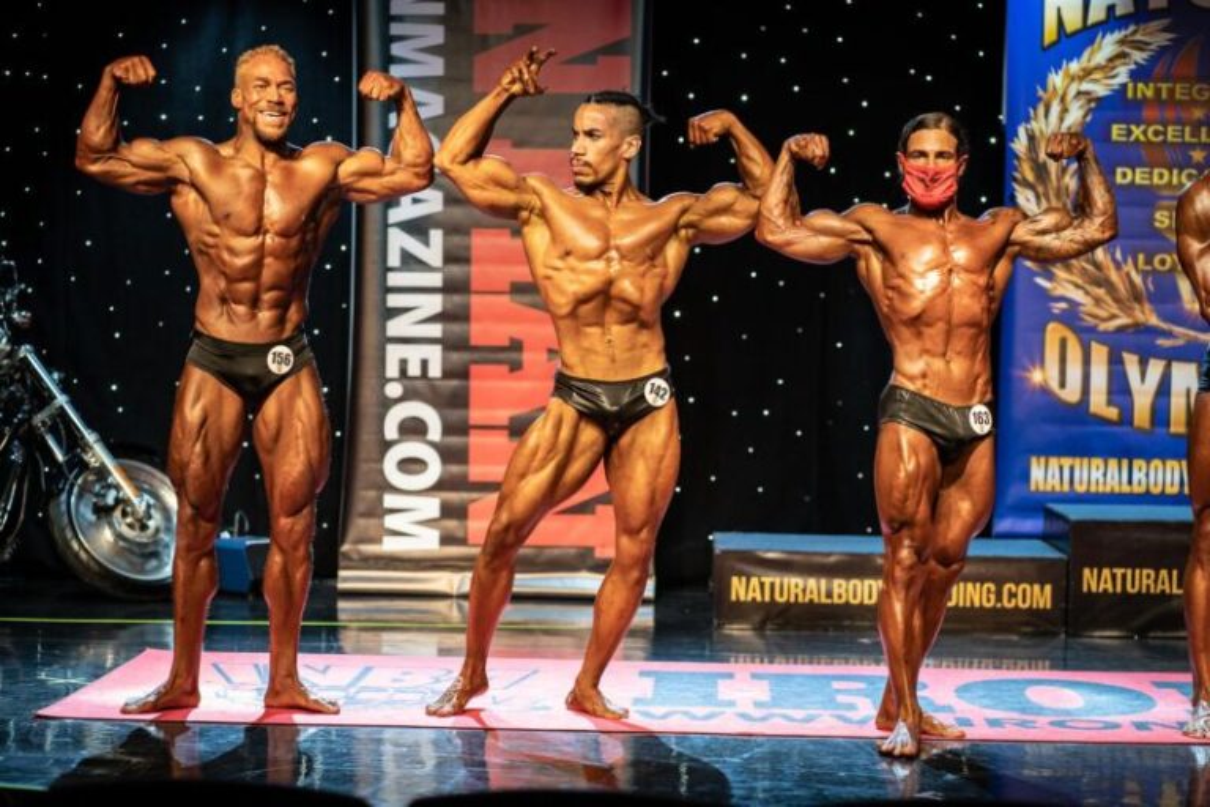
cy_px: 404
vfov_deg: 16.1
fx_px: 2857
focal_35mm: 85
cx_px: 605
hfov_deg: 23.9
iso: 1000
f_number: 2.5
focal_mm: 85
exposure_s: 1/250
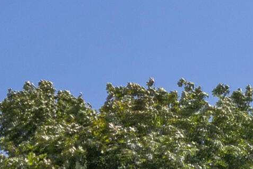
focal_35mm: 219
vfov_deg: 5.8
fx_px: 1540
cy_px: 519
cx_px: 324
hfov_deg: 9.2
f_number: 7.1
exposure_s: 1/1600
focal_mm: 35
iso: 320
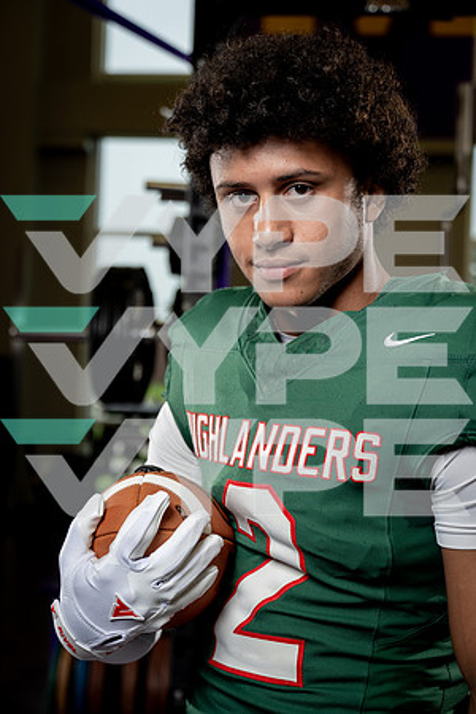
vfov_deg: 35.1
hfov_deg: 23.8
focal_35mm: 57
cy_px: 357
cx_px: 238
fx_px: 1130
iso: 640
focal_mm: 57
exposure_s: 1/250
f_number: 4
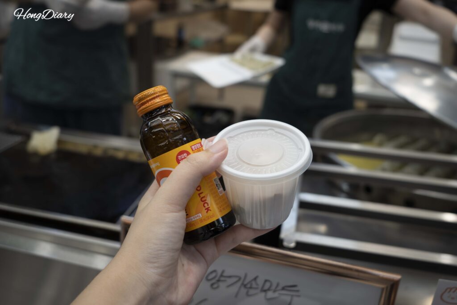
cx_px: 228
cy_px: 152
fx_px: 406
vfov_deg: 41.1
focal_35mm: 32
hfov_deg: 58.7
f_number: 4.5
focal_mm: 32
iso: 100
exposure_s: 1/60
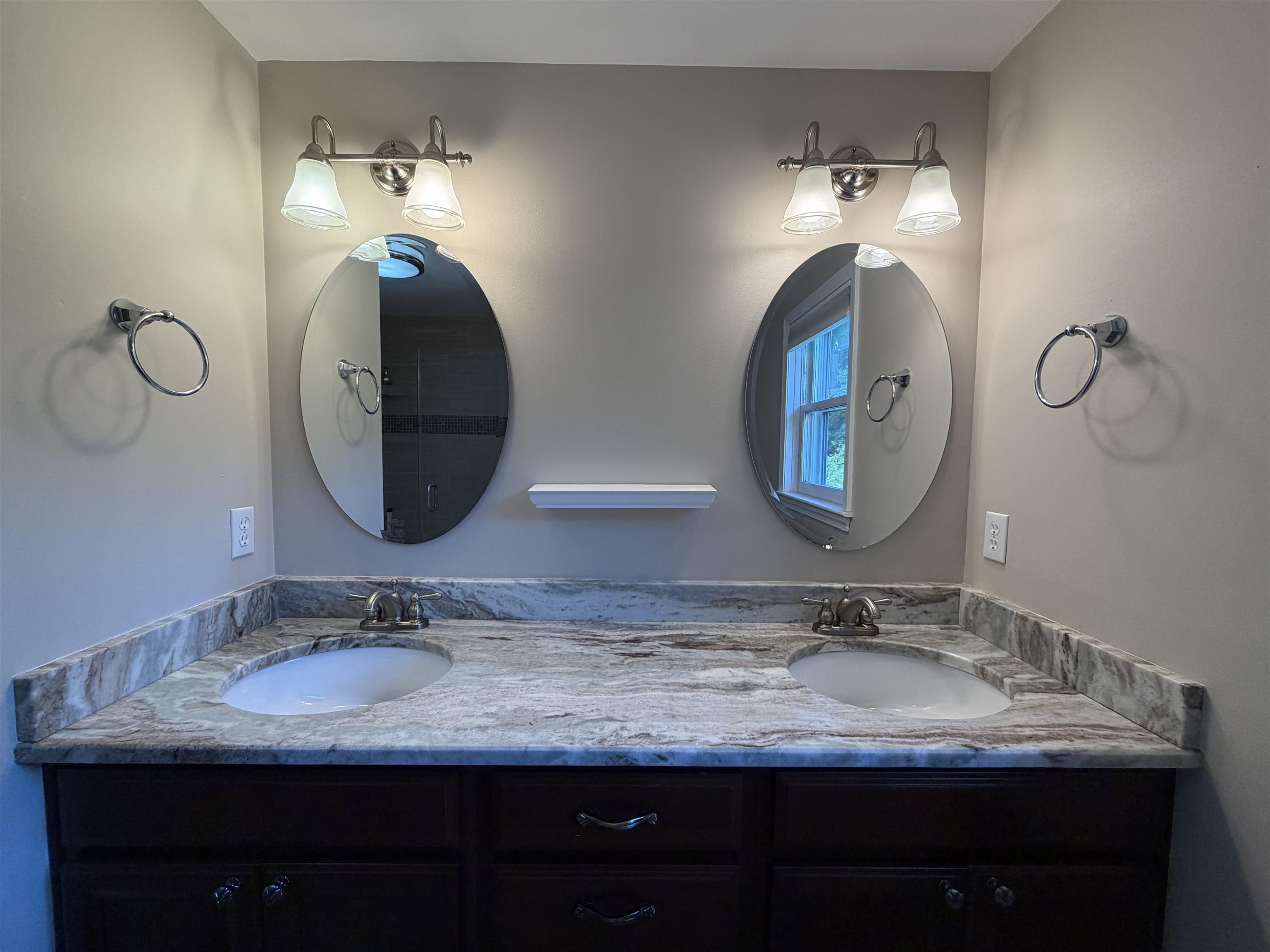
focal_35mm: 14
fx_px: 514
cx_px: 635
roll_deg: -0.5
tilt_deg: -4.1
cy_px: 476
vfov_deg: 85.7
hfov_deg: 102.1
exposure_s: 1/120
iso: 125
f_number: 2.2
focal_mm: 2.22
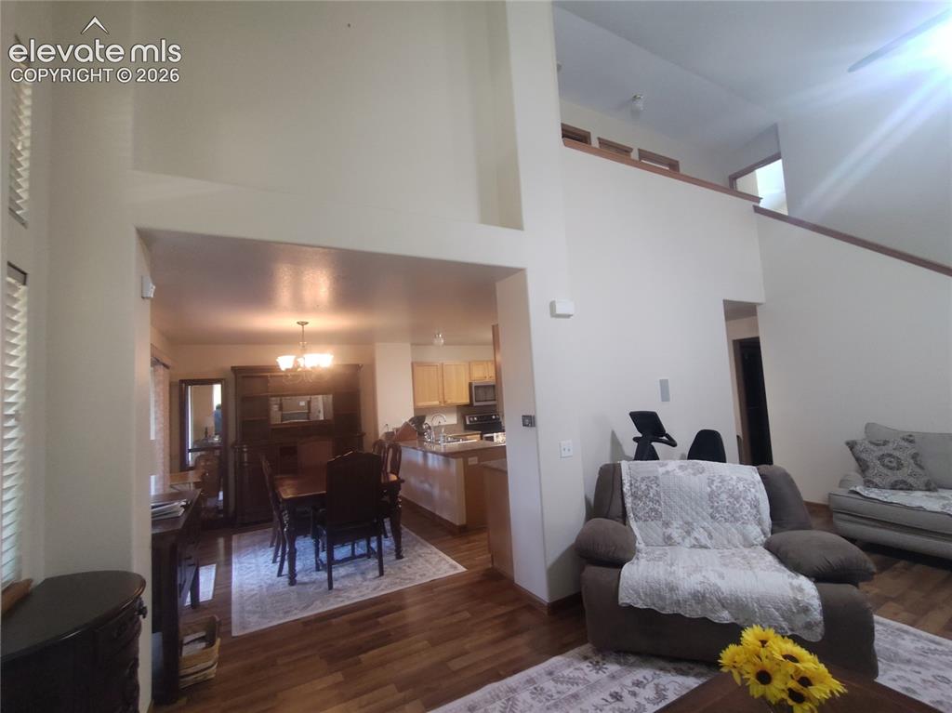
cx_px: 476
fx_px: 440
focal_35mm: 16
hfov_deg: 94.5
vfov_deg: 78.1
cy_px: 356
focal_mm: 1.66
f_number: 2.2
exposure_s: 1/30
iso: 825
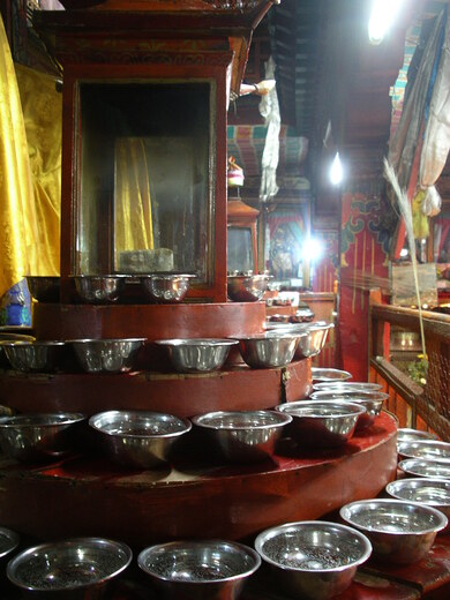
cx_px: 225
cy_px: 300
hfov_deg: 38.7
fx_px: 641
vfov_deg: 50.1
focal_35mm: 37
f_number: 2.8
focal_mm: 7.8
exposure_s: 1/2.27
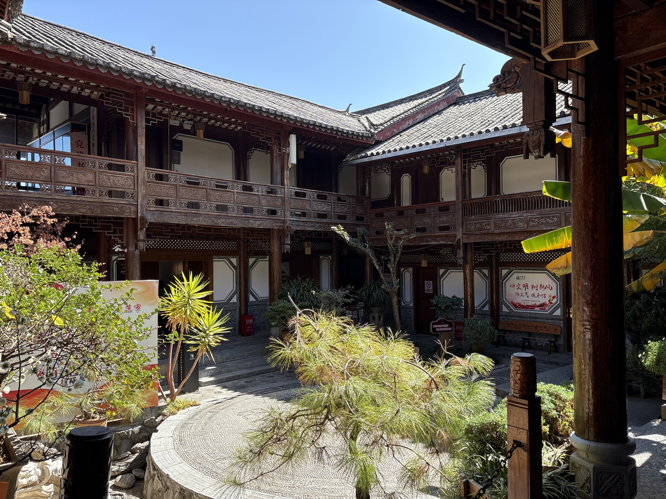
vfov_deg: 53.1
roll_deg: +0.9
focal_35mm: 26
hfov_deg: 67.3
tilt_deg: +1.7
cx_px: 333
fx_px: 500
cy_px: 250
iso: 50
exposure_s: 1/747
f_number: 1.6
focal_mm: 5.96
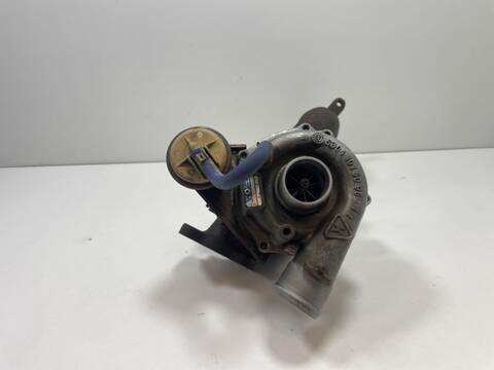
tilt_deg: -24.9
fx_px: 371
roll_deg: +3.1
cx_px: 247
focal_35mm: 26
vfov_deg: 53.1
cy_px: 185
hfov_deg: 67.3
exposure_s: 1/100
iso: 80
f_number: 1.6
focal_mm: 4.2
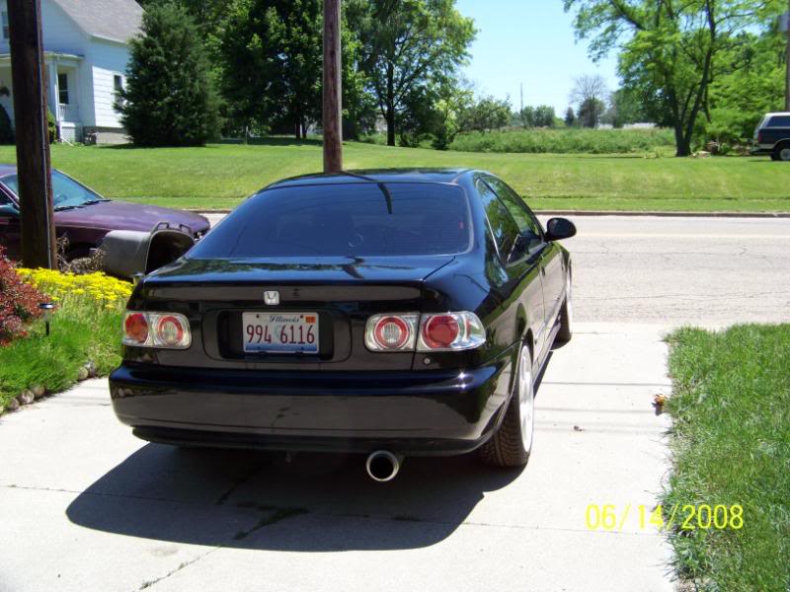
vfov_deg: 33.6
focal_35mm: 43
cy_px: 296
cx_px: 395
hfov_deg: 43.9
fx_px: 981
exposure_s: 1/640
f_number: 2.8
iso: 72
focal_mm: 6.75
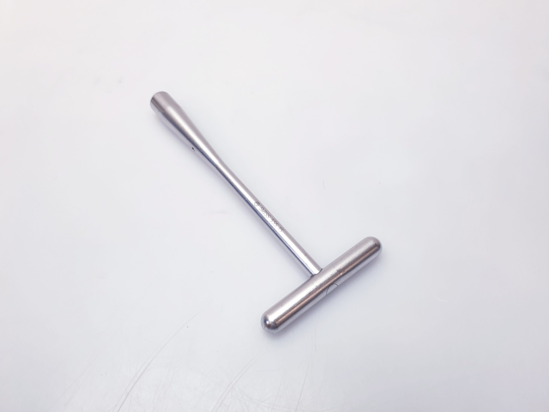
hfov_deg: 67.3
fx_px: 412
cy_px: 206
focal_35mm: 26
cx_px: 274
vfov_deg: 53.1
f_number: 2.4
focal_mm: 4.3
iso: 100
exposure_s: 1/50
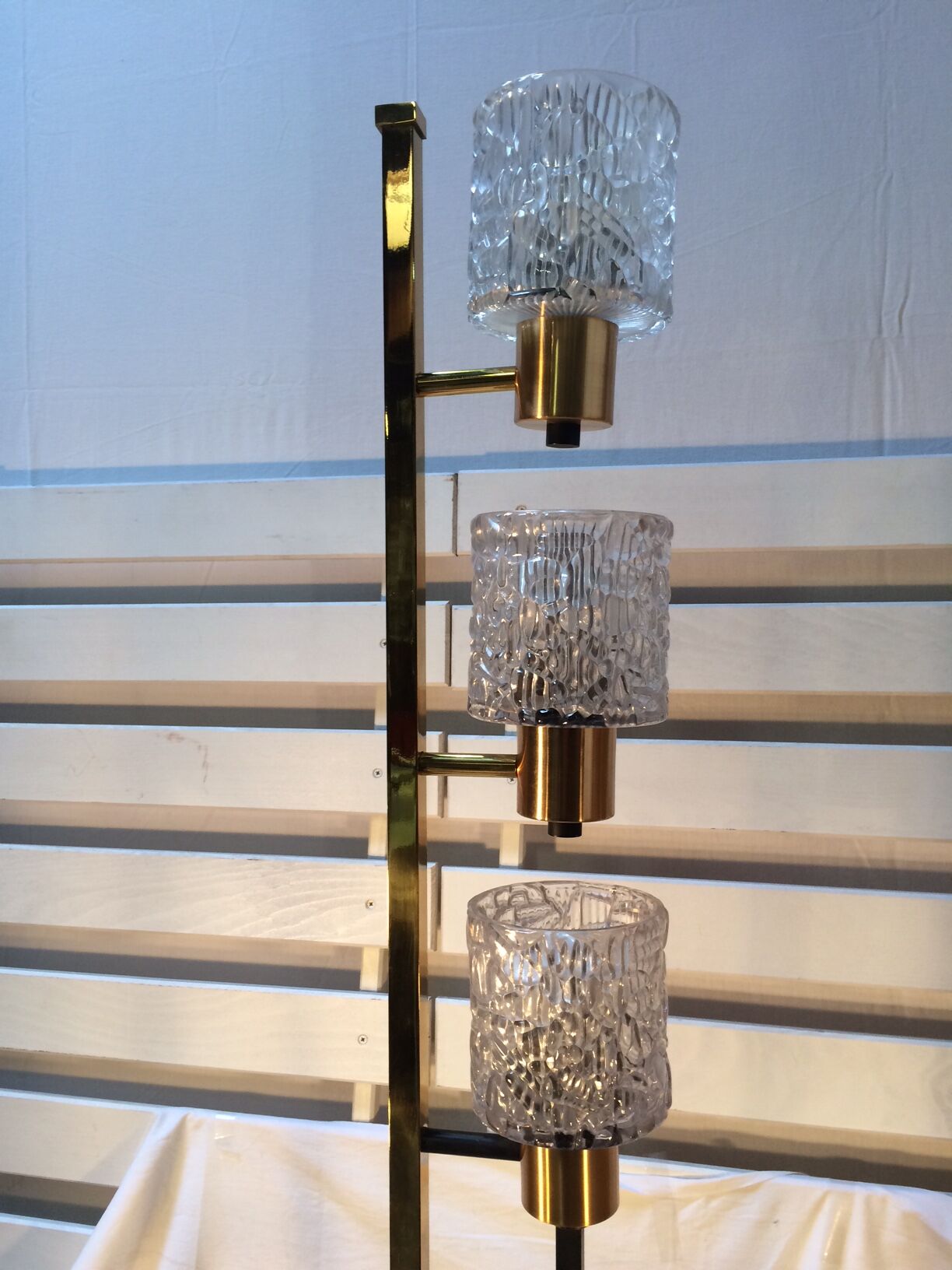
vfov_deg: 61.7
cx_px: 476
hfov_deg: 48.2
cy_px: 635
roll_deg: +0.5
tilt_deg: -1.6
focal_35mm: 29
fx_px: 1063
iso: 50
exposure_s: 1/33
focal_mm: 4.15
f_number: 2.2
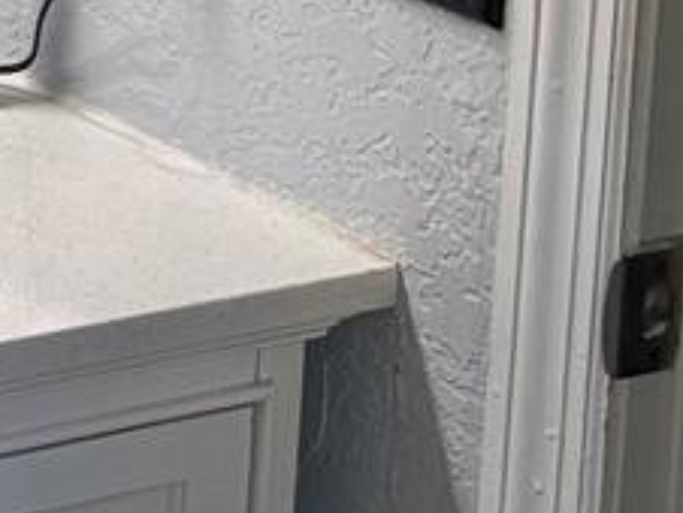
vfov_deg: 7.5
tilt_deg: -7.1
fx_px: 3634
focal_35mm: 184
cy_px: -785
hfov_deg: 9.3
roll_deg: -1.6
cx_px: -1124
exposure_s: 1/225
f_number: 1.6
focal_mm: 5.96
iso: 100
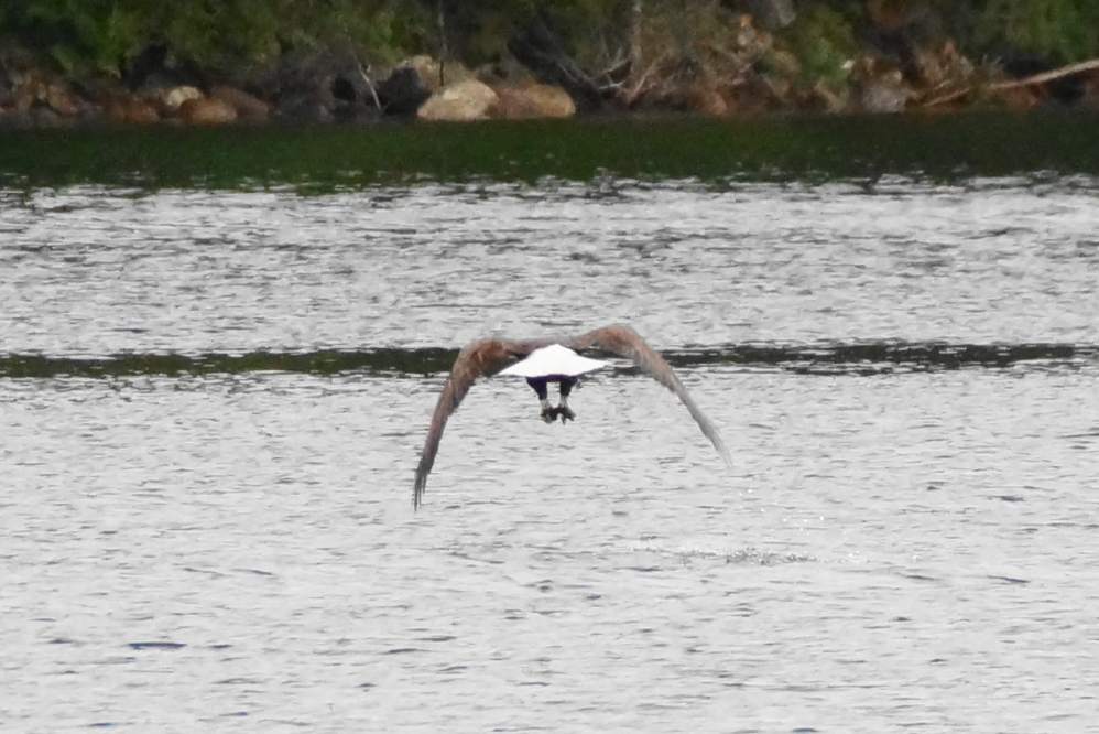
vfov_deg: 3.7
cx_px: 550
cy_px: 367
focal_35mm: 375
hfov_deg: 5.5
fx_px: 11451
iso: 1600
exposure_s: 1/400
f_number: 6.3
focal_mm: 250
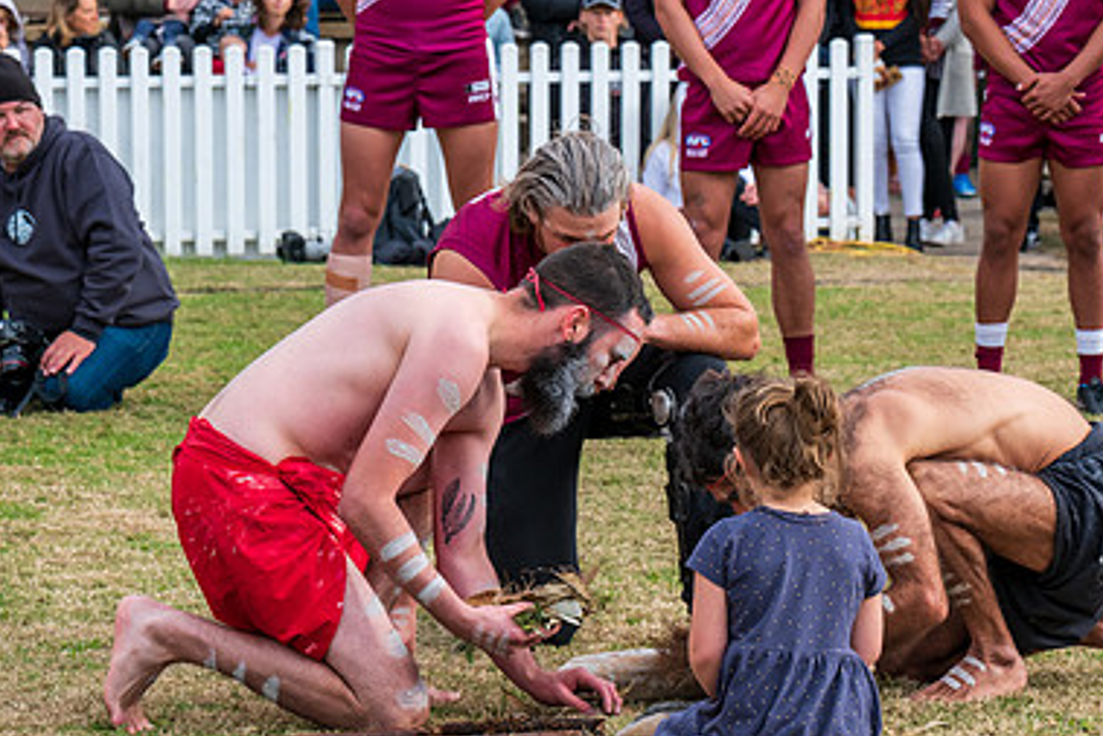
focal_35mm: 200
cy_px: 276
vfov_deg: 6.9
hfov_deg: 10.3
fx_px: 6130
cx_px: 619
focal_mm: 110
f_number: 7.1
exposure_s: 1/400
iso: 400
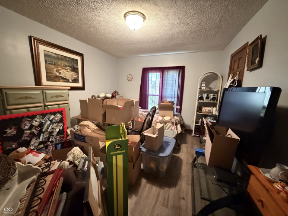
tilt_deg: -10.1
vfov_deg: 85.7
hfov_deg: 102.1
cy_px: 108
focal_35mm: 14
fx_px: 116
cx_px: 144
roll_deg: -0.9
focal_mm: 2.22
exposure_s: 1/30
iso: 2500
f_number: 2.2
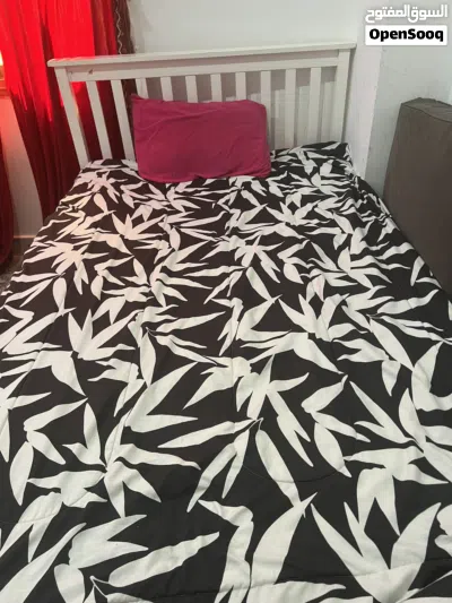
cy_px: 302
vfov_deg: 67.3
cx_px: 226
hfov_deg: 53.1
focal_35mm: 26
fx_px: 452
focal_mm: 5.7
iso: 160
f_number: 1.5
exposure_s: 1/60
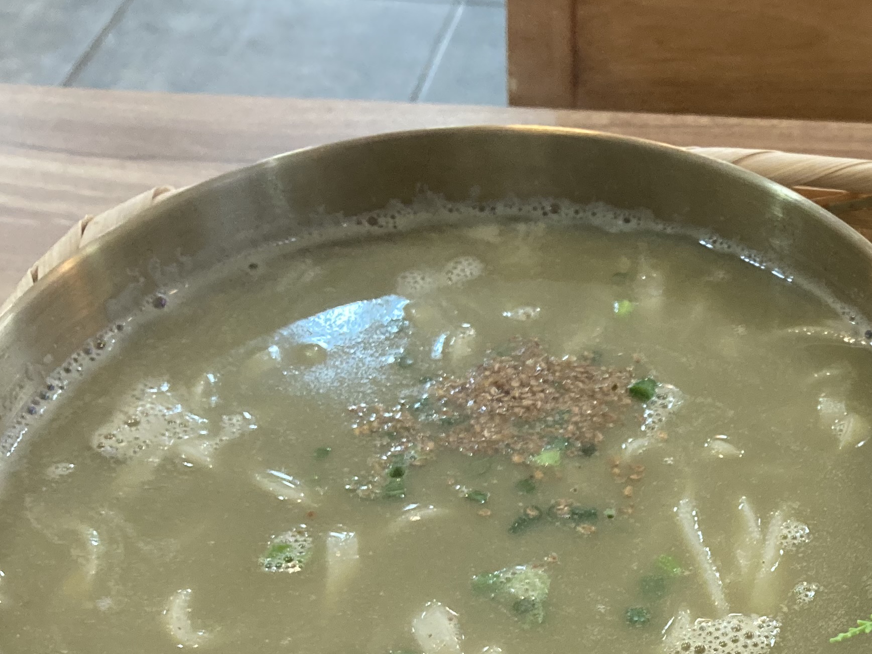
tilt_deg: -48.2
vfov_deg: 22.0
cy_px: 611
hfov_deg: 28.5
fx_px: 1638
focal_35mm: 65
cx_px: 803
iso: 160
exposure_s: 1/60
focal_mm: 3.99
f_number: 1.8
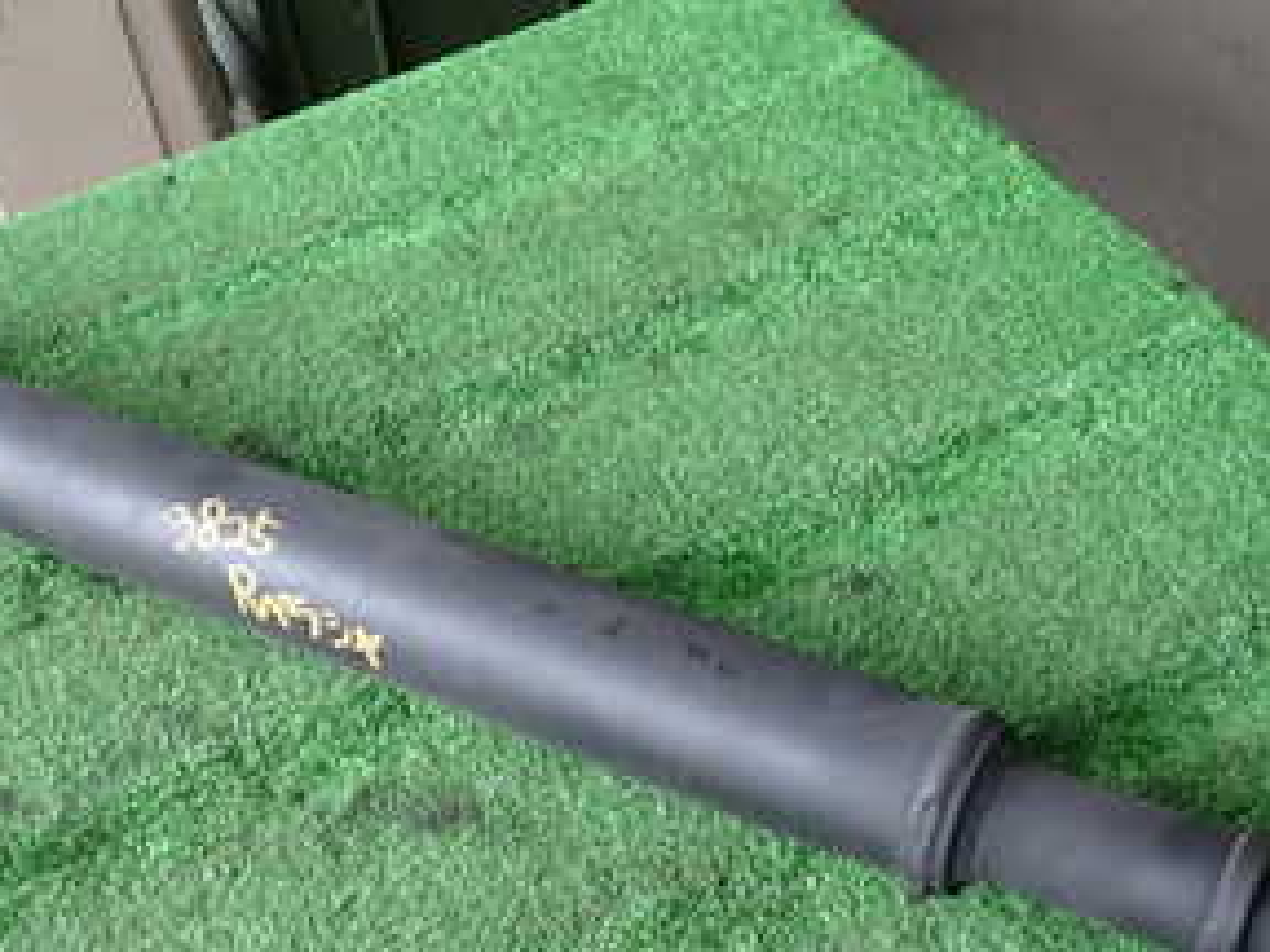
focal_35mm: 52
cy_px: 710
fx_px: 1908
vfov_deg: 27.7
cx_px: 635
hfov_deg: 36.8
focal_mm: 4.5
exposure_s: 1/60
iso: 125
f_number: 2
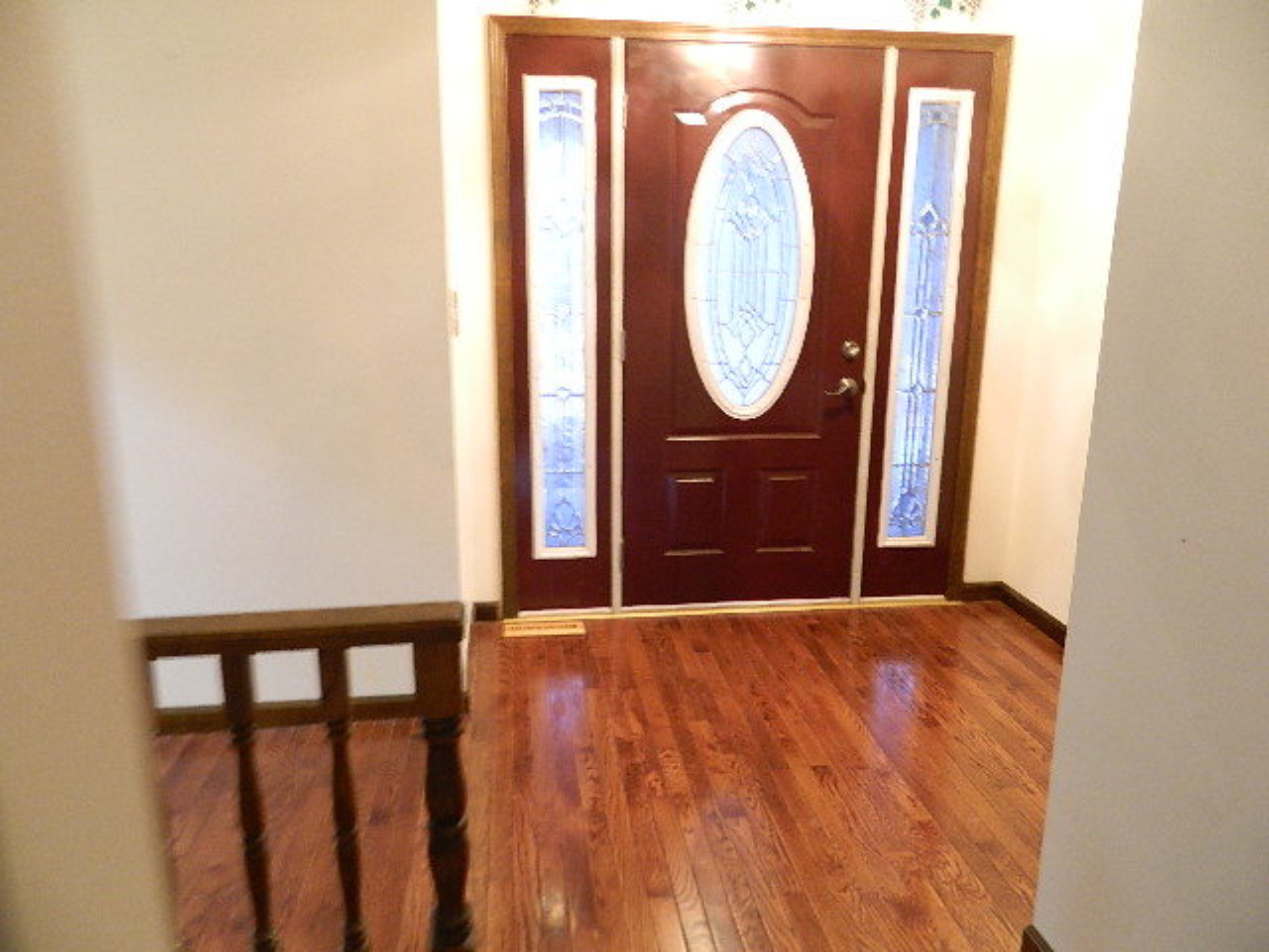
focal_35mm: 25
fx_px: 916
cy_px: 476
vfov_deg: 54.9
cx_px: 634
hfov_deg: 69.4
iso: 200
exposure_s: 1/1.6
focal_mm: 4.5
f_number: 3.1
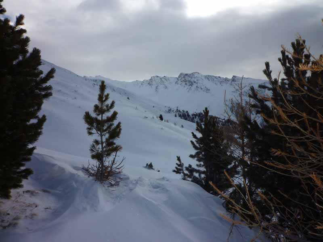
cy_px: 121
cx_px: 162
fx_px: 233
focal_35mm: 25
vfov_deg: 54.9
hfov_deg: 69.4
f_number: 5
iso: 100
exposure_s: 1/800
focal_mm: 4.4
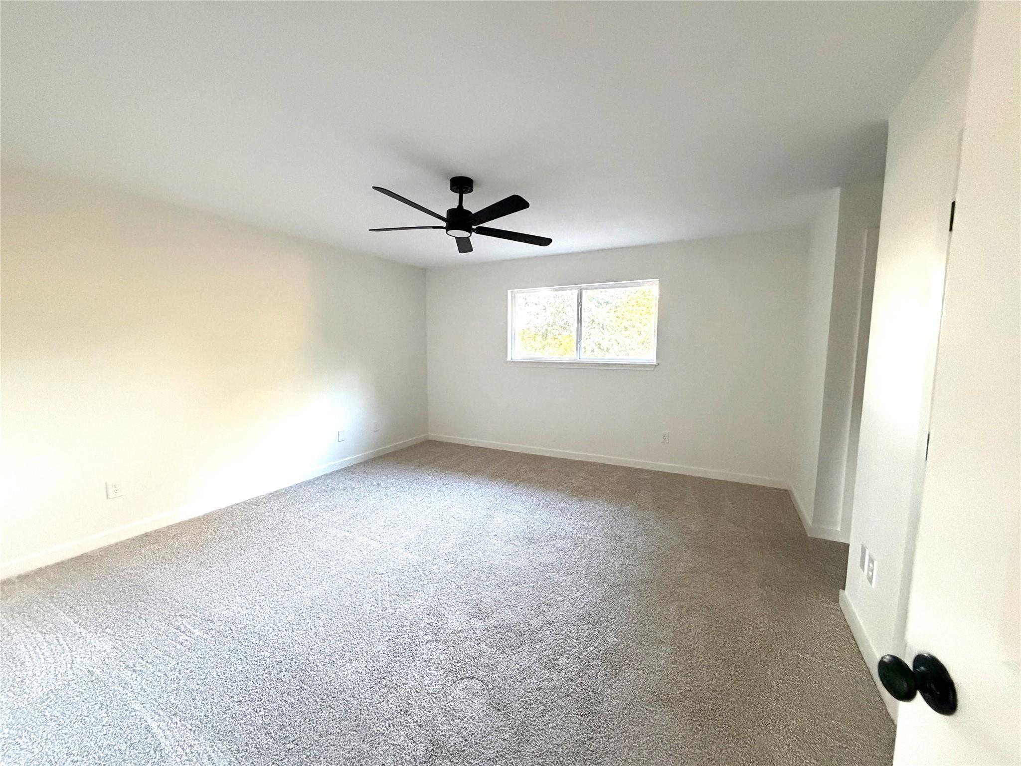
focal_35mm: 14
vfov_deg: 85.7
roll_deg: -0.2
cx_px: 510
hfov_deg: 102.1
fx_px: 413
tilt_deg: -6.6
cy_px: 383
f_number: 2.2
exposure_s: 1/60
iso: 800
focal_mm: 2.22
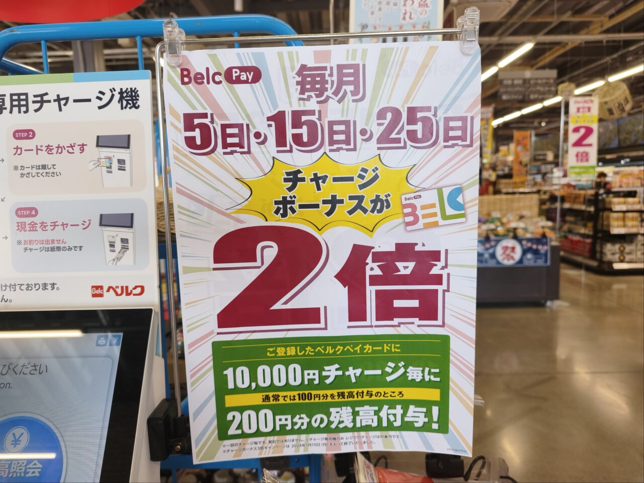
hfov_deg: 73.9
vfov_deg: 58.9
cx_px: 322
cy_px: 242
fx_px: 428
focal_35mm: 23
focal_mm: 6.45
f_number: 1.62
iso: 50
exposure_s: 1/99.9
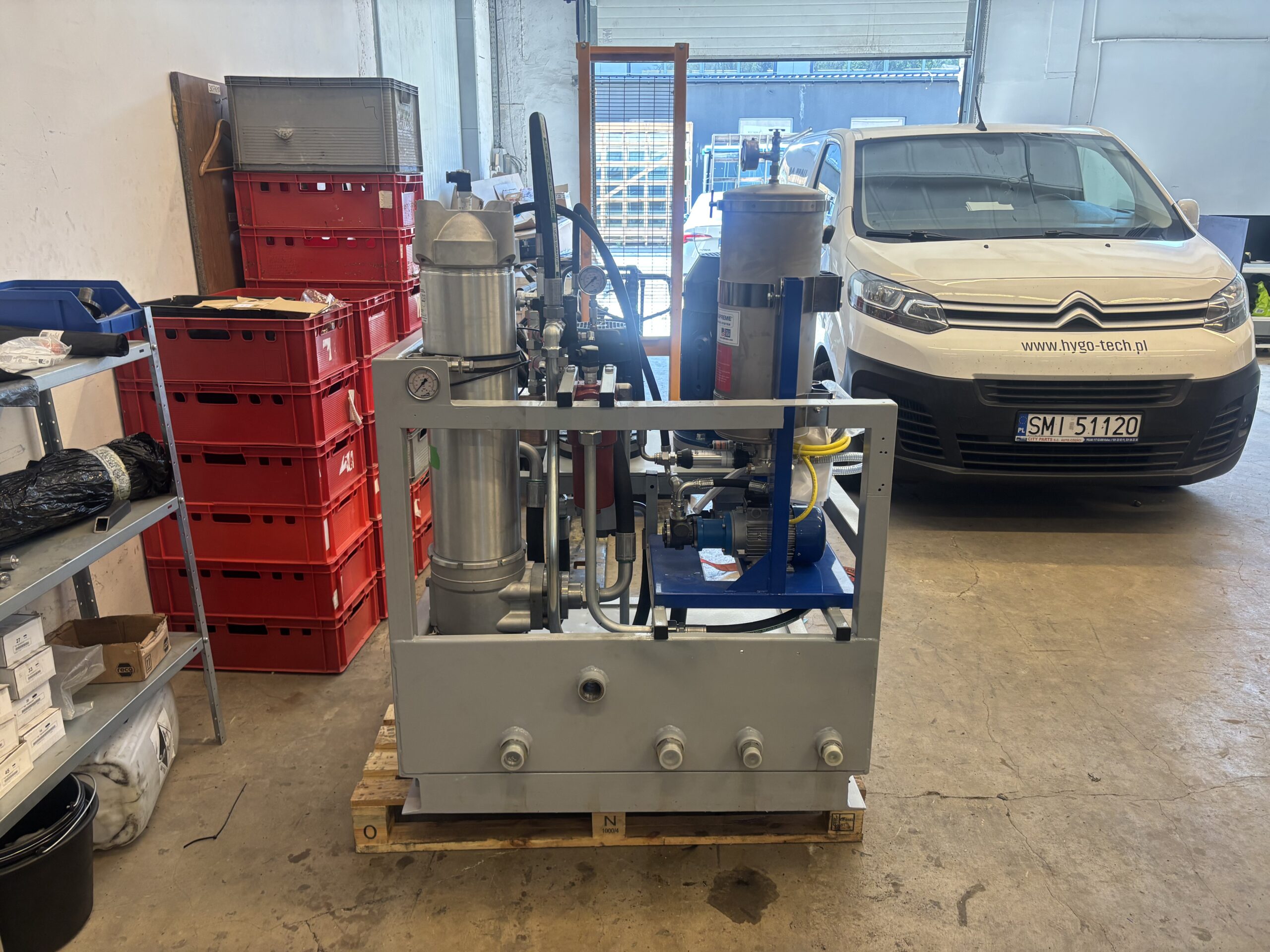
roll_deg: +0.6
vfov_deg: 53.1
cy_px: 476
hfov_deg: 67.3
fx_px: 954
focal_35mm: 26
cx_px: 635
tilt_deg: -17.0
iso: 125
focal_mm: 5.96
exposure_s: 1/100
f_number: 1.6
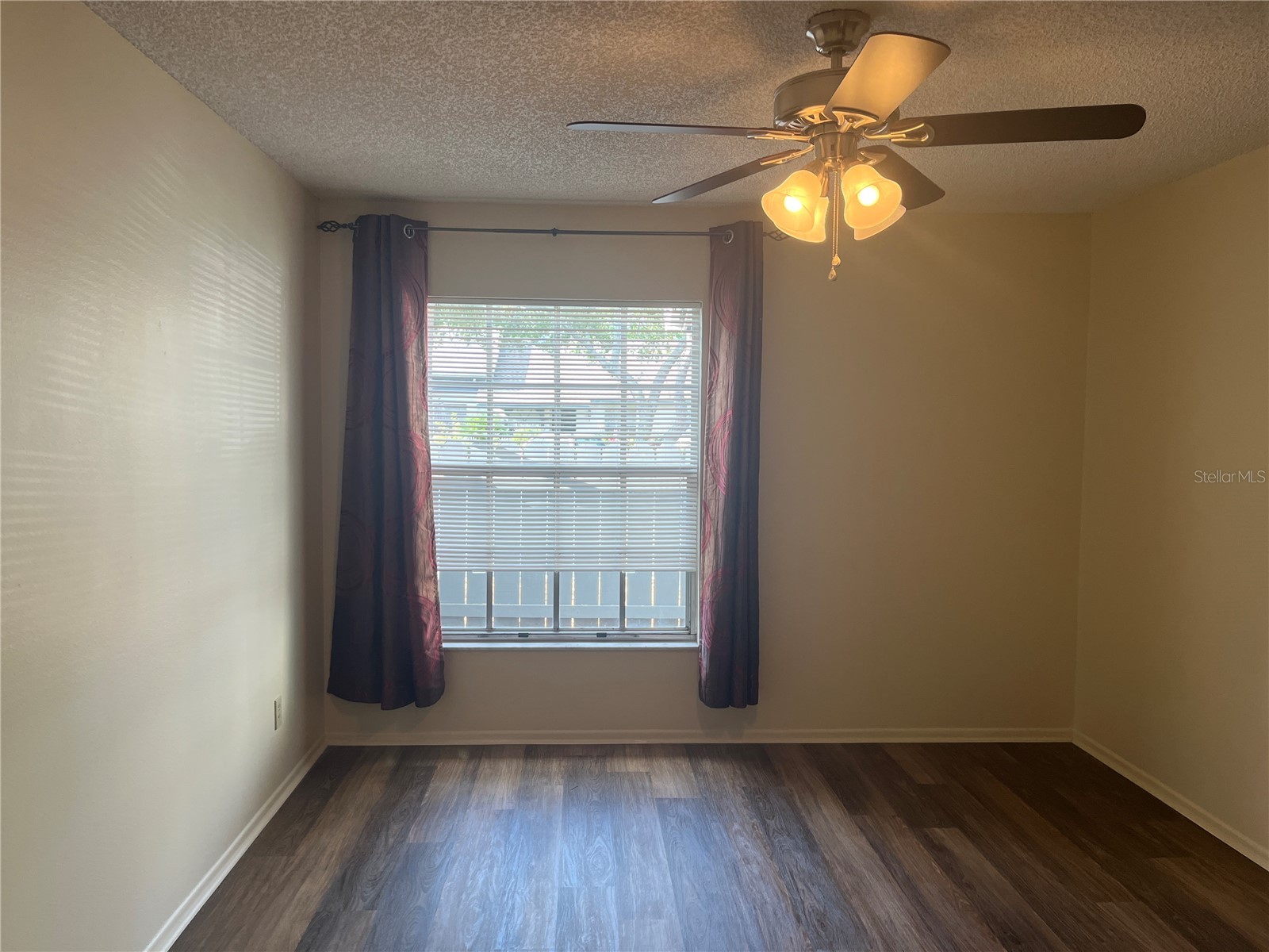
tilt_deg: -4.0
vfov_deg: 53.1
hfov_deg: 67.3
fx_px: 953
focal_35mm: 26
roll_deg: -0.1
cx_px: 634
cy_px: 476
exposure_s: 1/120
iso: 100
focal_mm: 5.1
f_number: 1.6
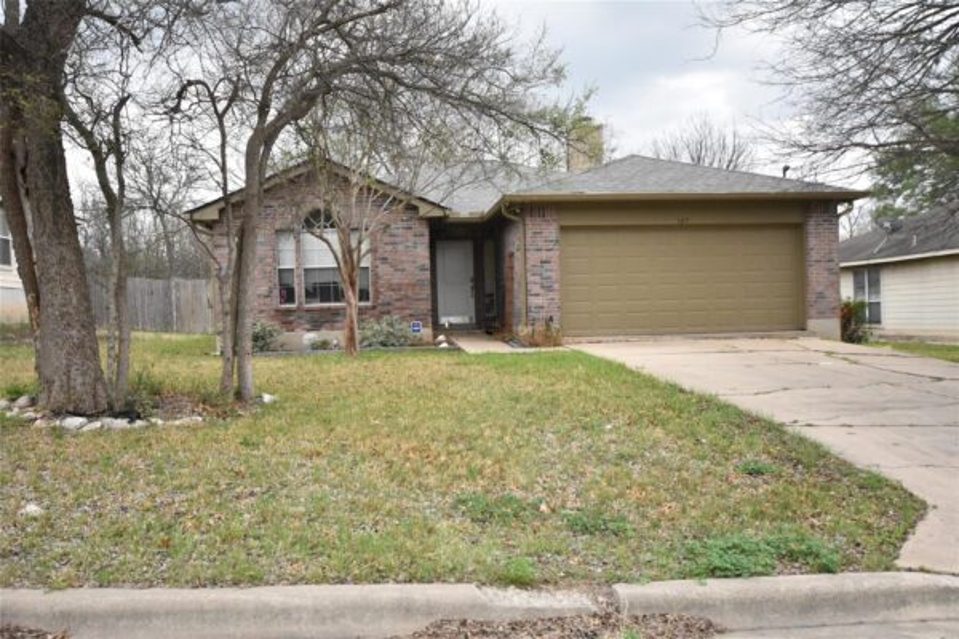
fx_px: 799
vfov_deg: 43.6
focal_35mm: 30
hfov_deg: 61.9
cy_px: 320
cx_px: 480
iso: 3600
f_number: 4.5
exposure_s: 1/2000
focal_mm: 20
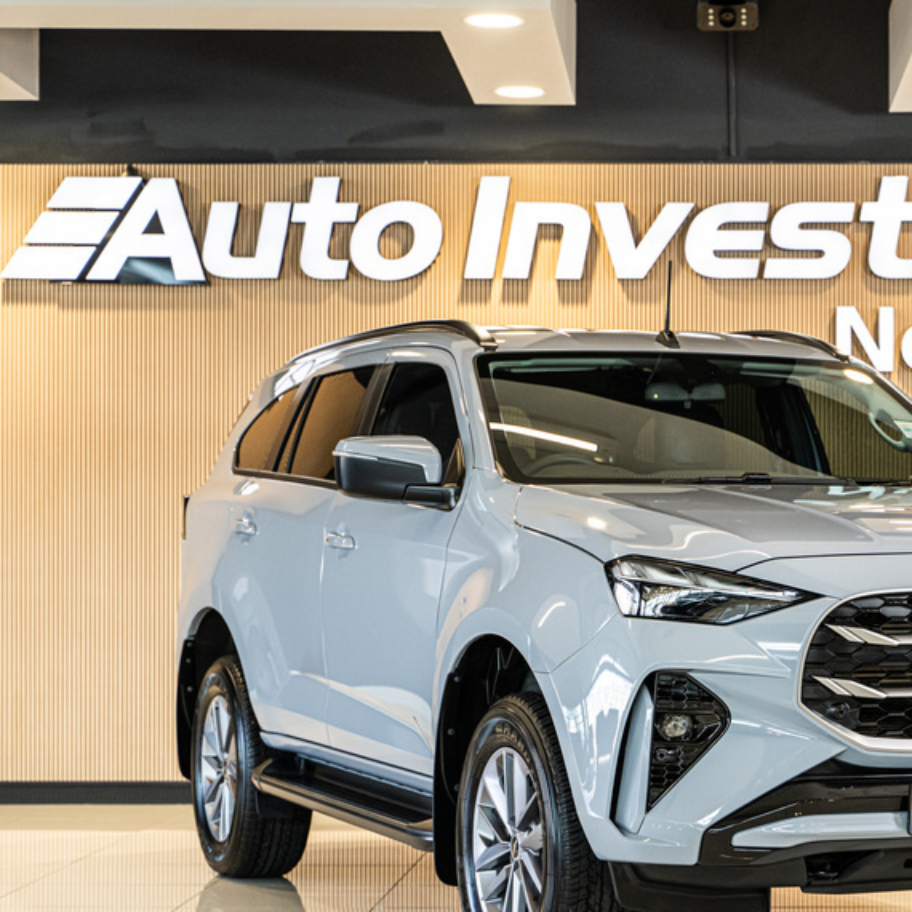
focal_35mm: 93
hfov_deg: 18.5
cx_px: 727
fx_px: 2772
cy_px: 531
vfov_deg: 18.7
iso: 640
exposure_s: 1/125
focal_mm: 61
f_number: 4.5
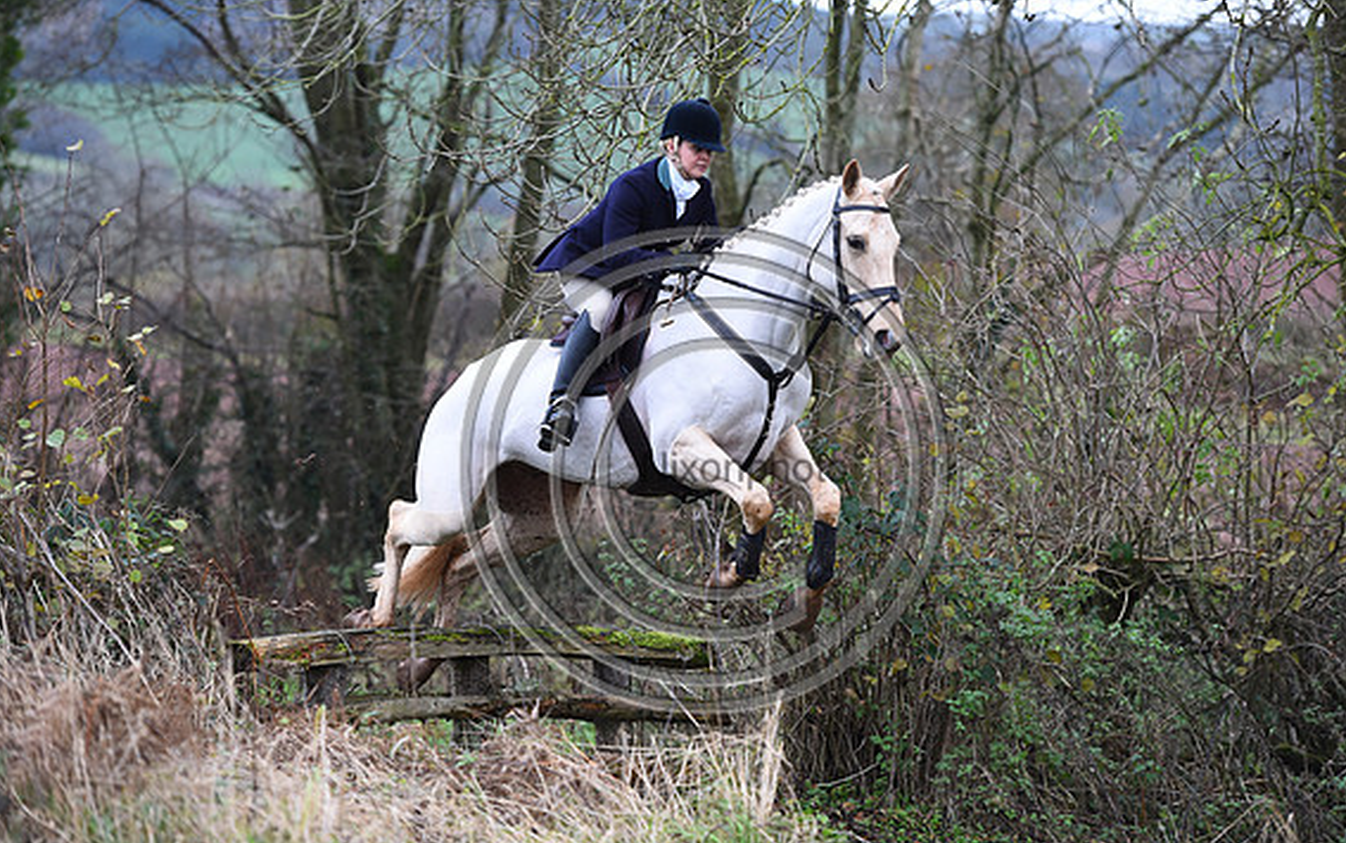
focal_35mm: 151
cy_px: 437
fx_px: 5542
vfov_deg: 8.7
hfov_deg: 13.8
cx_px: 677
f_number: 3.5
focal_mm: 145
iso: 1000
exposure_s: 1/1000
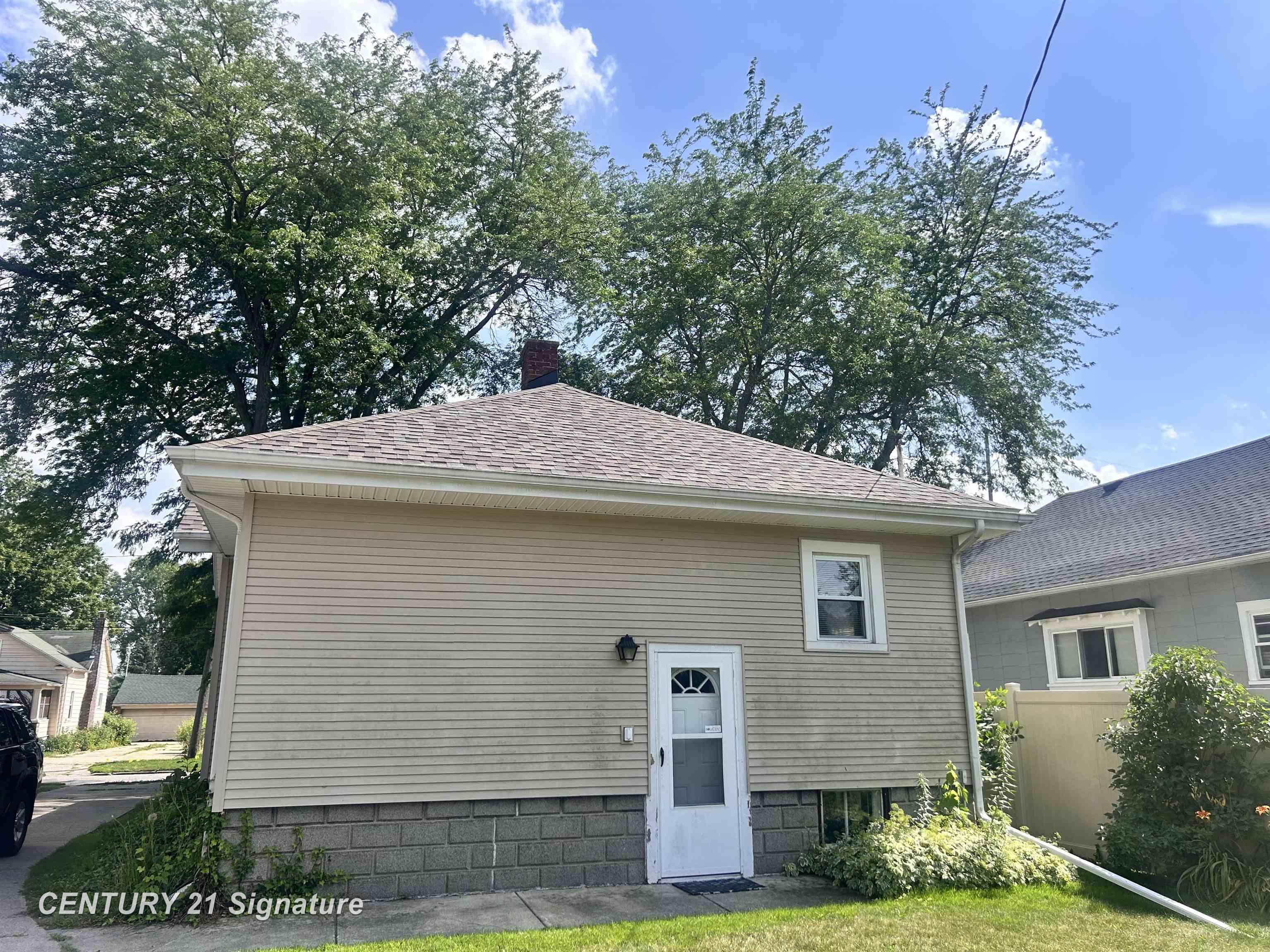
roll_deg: +0.6
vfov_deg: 53.1
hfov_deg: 67.3
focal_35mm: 26
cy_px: 476
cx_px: 635
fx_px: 954
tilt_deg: +15.1
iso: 50
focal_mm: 5.7
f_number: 1.5
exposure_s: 1/2994
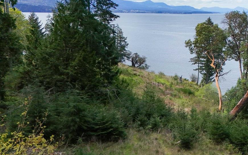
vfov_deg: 23.1
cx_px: 191
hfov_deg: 35.3
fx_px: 379
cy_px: 101
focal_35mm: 56
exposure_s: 1/3200
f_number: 1.8
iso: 100
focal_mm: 20
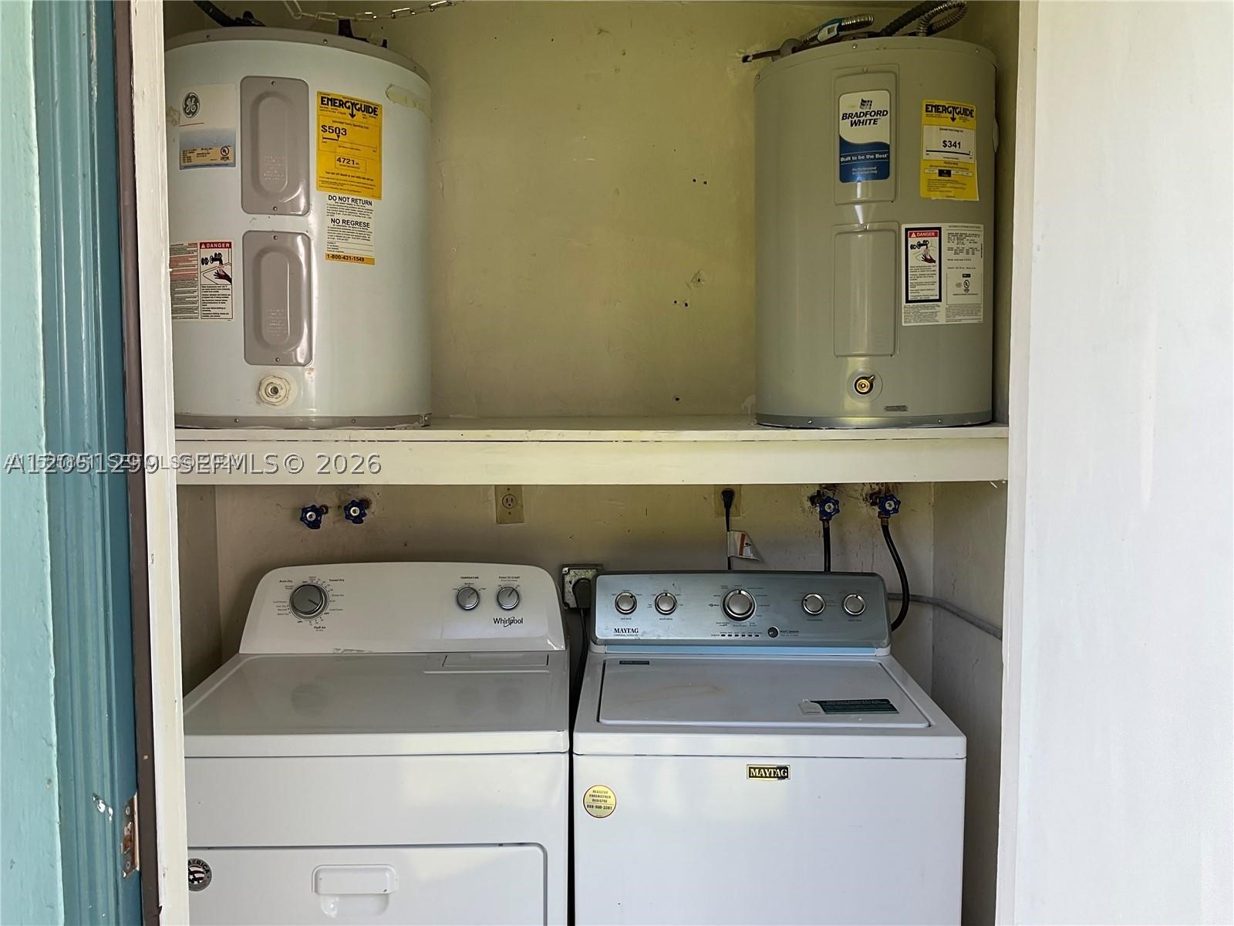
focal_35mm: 29
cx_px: 617
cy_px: 463
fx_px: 1034
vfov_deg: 48.2
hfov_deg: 61.7
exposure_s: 1/120
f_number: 1.8
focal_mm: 3
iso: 20
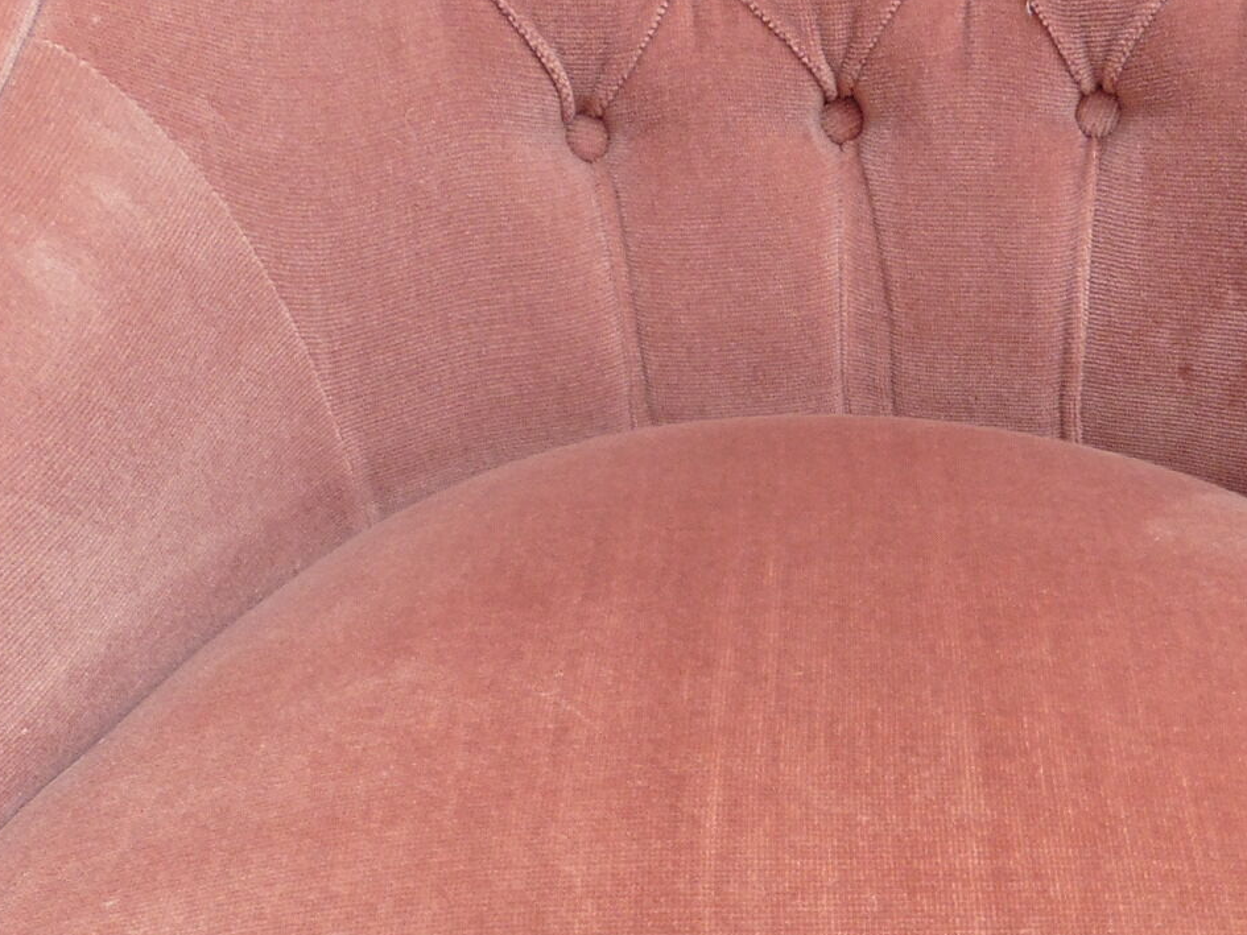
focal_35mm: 52
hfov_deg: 36.5
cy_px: 986
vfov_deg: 26.2
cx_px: 827
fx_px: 1873
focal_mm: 4.3
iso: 125
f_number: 3.3
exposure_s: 1/60
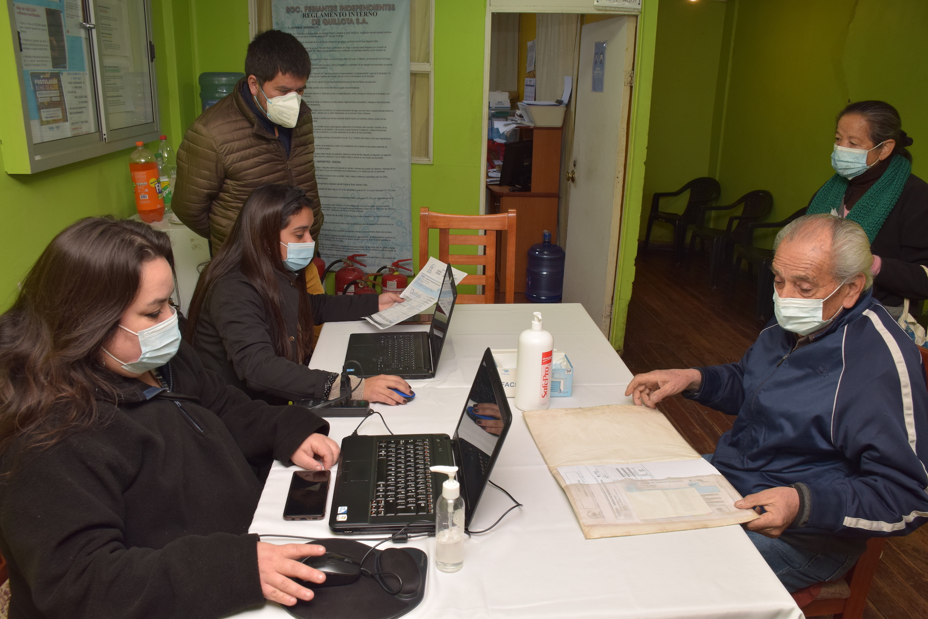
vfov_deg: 47.9
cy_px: 310
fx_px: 696
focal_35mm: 27
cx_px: 464
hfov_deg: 67.4
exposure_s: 1/80
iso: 400
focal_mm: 18
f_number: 8
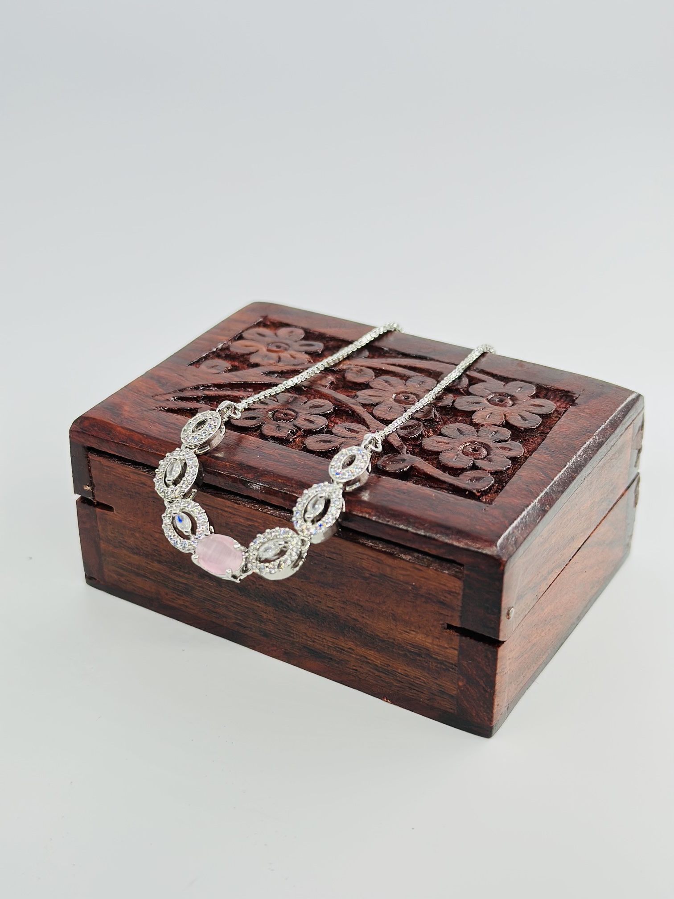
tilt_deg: -30.7
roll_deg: -1.6
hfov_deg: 30.3
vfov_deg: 39.7
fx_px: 1246
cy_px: 450
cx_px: 337
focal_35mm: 48
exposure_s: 1/734
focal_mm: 6.86
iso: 80
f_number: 1.78
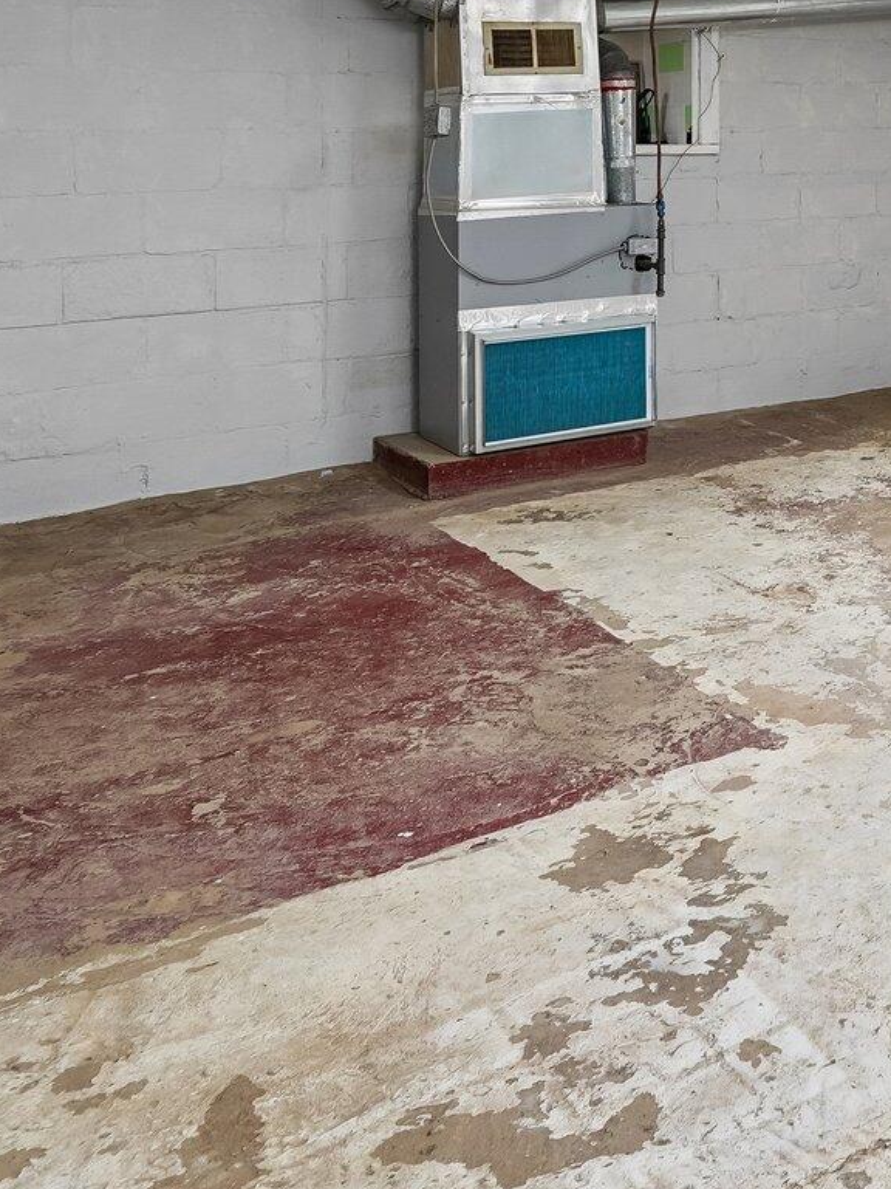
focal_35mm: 42
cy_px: 140
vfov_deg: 41.3
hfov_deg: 27.9
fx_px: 1451
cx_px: 1179
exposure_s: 1/20
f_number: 8
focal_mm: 16.5
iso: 400
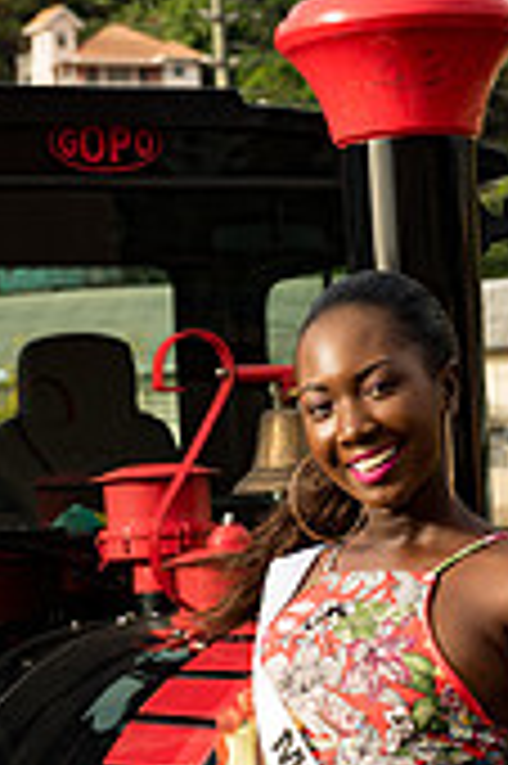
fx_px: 3372
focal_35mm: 159
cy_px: 734
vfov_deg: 12.8
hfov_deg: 8.6
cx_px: 346
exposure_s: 1/250
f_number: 6.3
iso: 80
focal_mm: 60
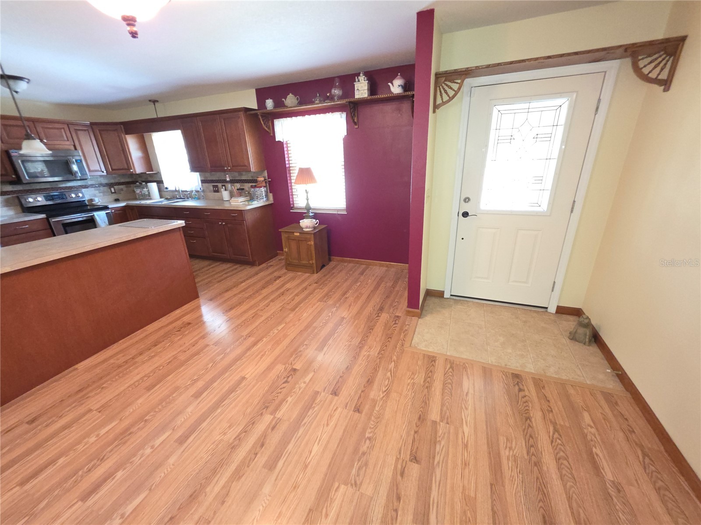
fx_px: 263
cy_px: 262
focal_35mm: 13
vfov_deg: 89.9
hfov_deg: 106.2
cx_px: 350
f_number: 1.9
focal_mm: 2.2
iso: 320
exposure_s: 1/30
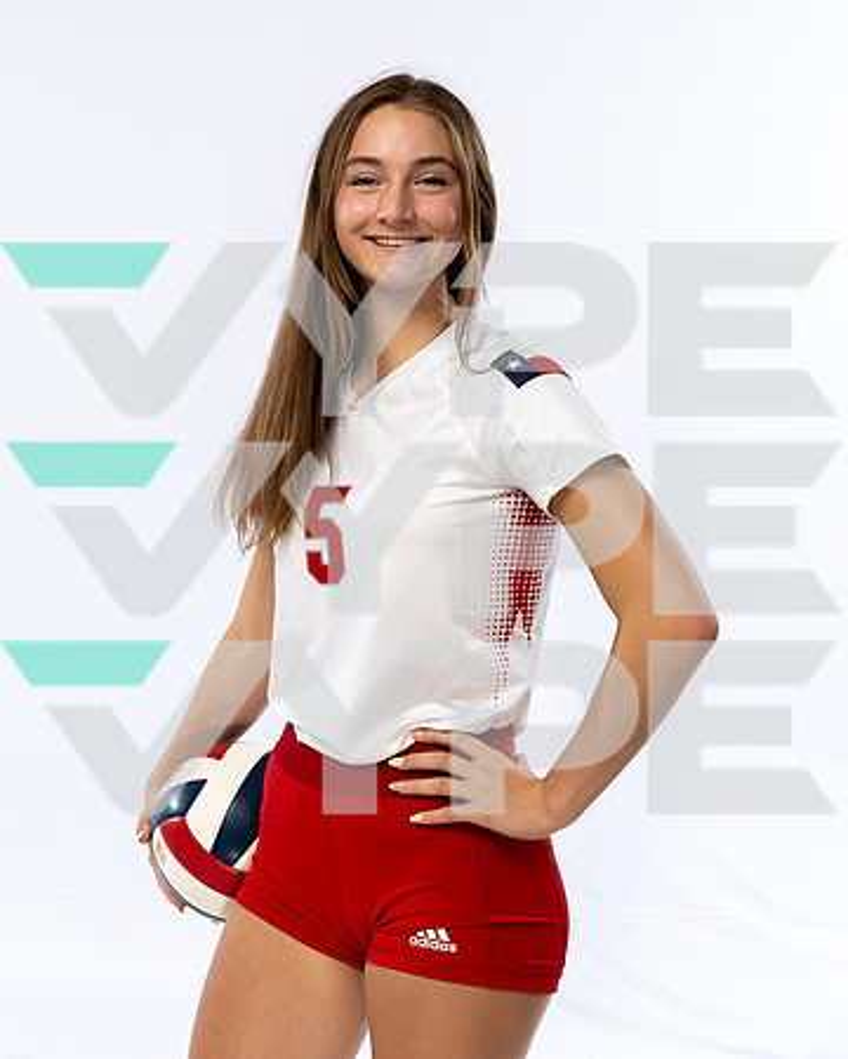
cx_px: 215
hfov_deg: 19.7
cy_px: 530
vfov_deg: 24.6
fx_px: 2429
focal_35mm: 77
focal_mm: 55
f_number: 5.6
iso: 200
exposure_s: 1/250
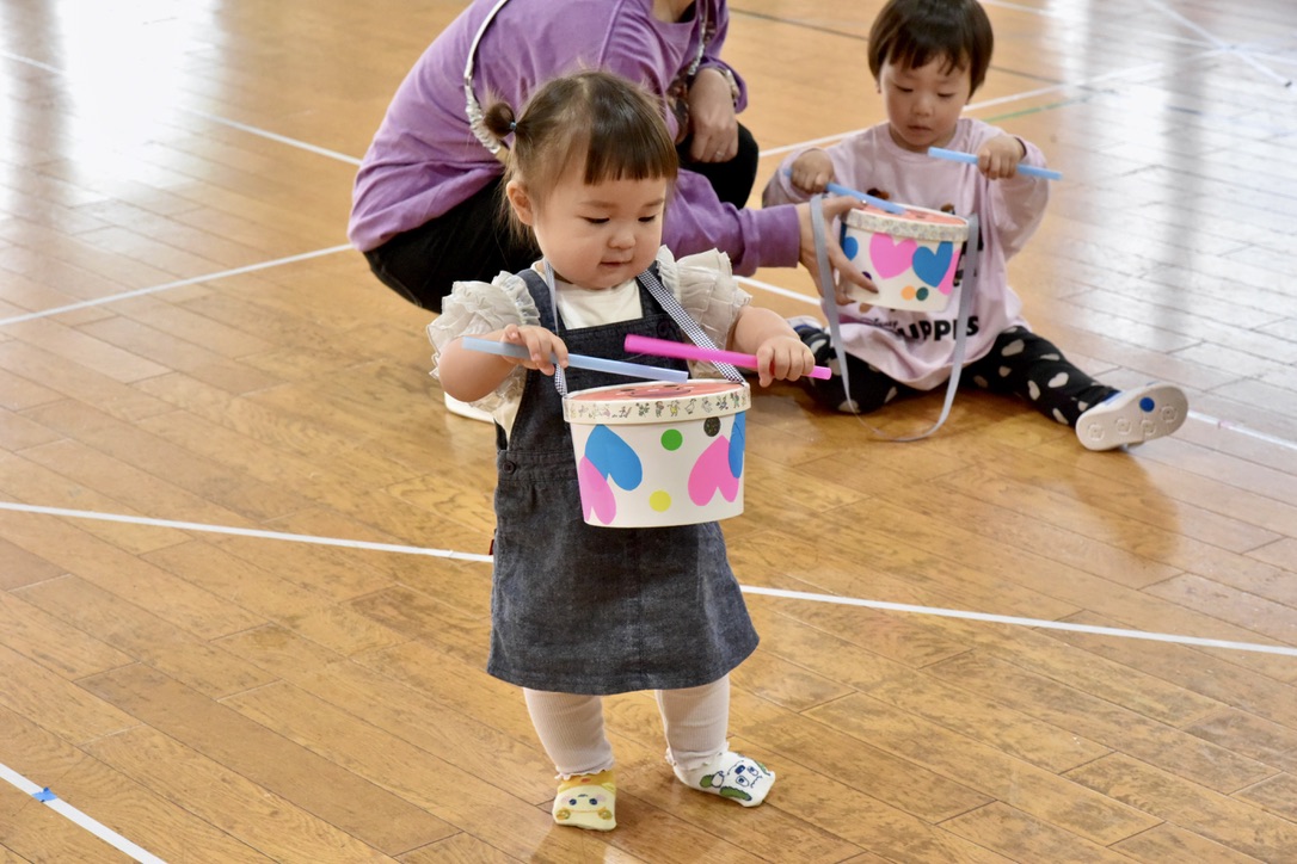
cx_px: 648
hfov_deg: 21.5
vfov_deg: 14.4
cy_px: 432
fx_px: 3422
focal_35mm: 95
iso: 6400
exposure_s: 1/250
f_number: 10
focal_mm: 95
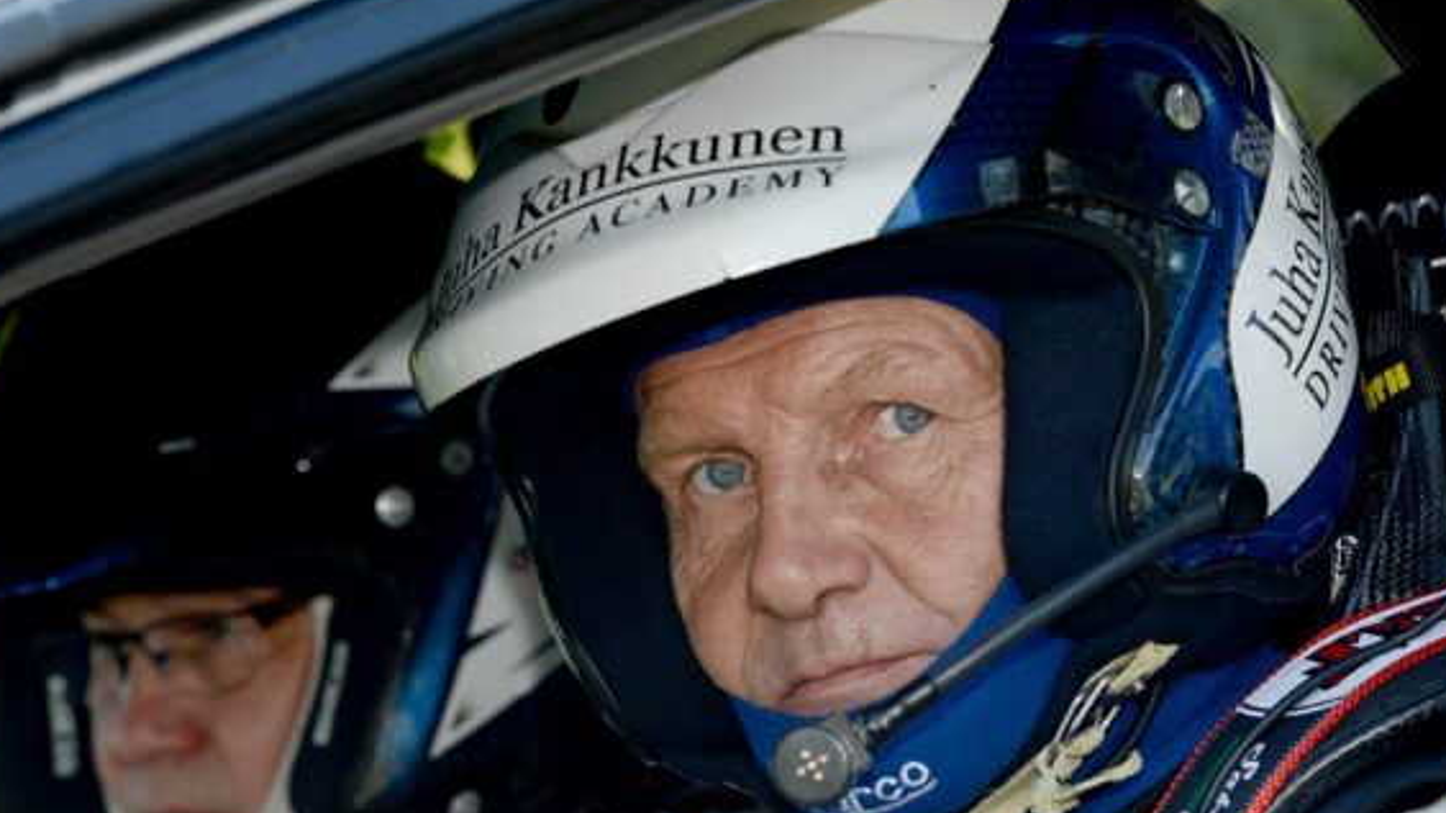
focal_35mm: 145
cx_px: 785
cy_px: 528
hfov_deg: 14.8
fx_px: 5559
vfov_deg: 8.4
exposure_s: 1/250
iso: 200
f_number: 5.6
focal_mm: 122
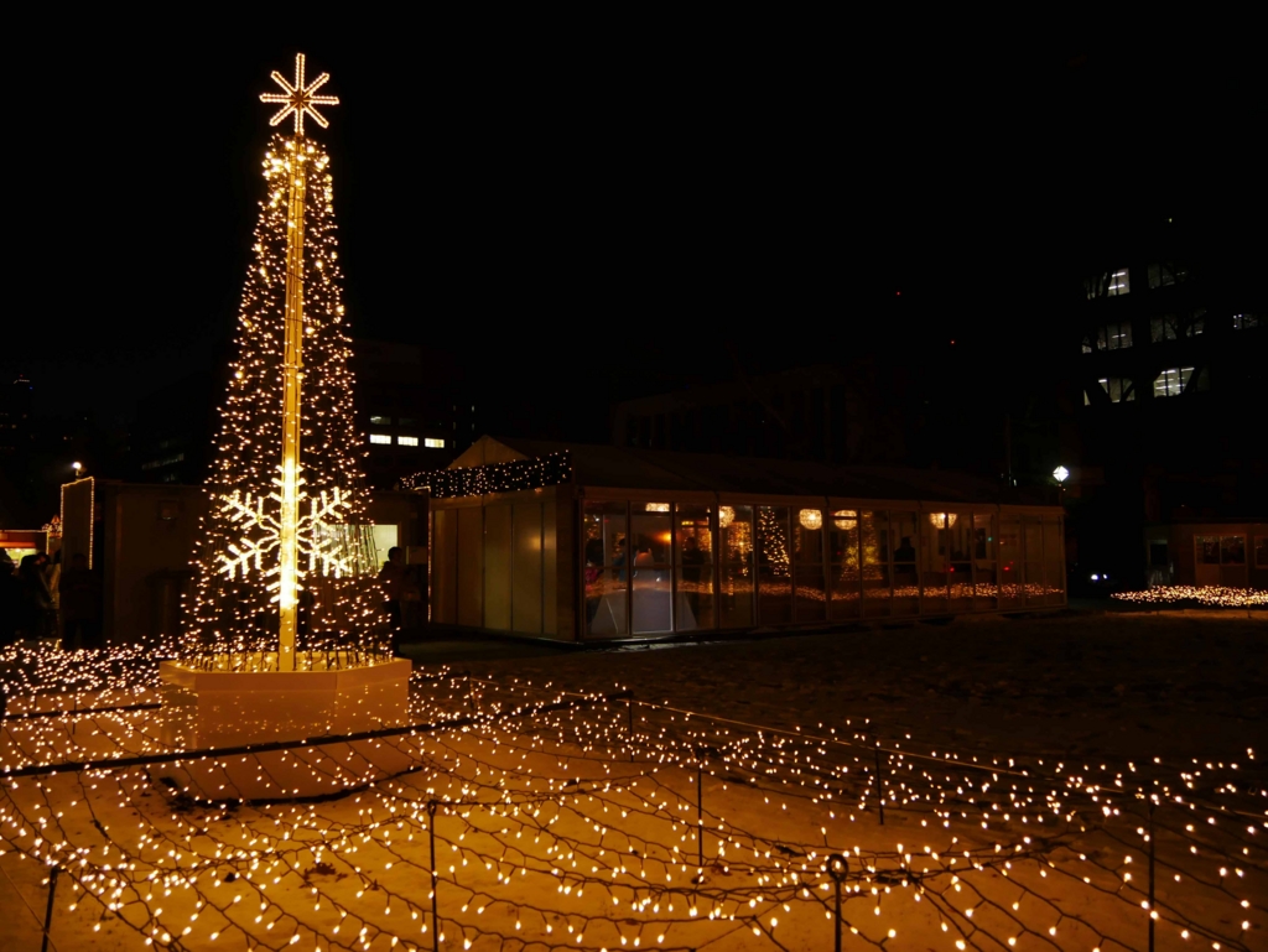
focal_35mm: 28
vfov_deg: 49.8
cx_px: 634
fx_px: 1026
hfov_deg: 63.4
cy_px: 476
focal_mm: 14
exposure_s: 1/60
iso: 800
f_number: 3.5
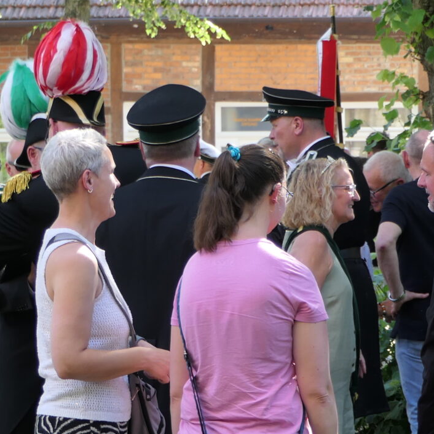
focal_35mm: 185
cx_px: 226
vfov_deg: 9.4
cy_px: 352
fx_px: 2624
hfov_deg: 9.5
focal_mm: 22
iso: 125
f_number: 3.7
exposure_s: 1/100
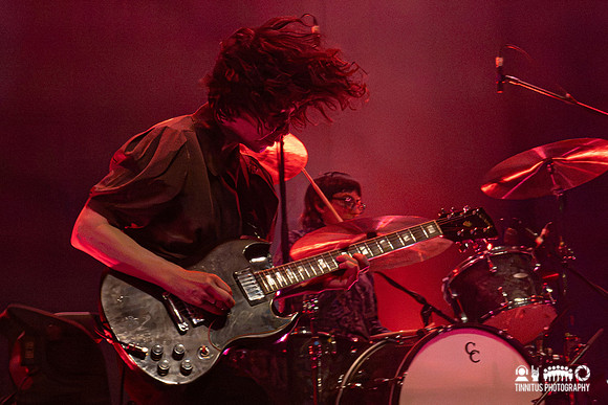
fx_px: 2272
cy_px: 116
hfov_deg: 15.2
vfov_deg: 10.2
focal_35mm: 135
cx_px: 448
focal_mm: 31.46
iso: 6400
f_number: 4
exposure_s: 1/320
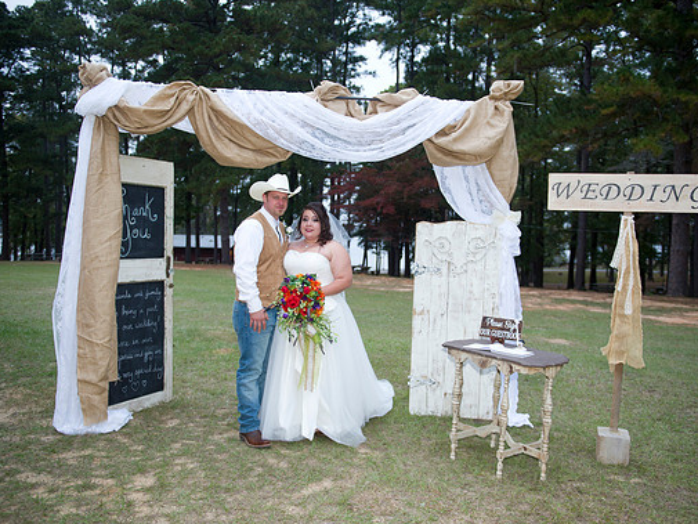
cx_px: 366
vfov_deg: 44.2
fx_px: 645
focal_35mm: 32
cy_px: 261
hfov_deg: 56.8
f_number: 2.8
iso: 800
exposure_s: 1/80
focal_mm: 29
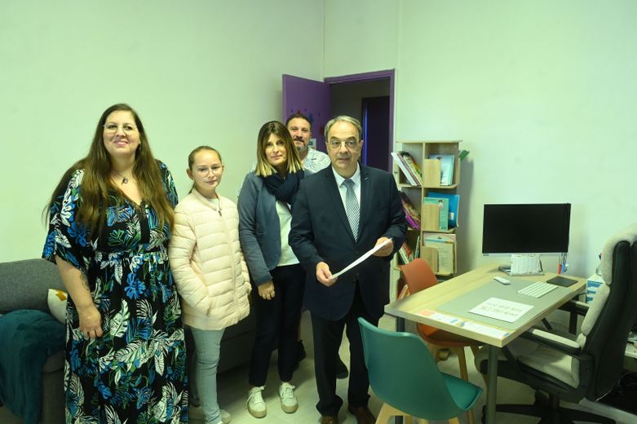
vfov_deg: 47.9
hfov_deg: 67.4
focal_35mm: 27
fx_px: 478
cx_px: 318
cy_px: 212
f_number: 5.6
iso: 6400
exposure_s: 1/125
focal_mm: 27
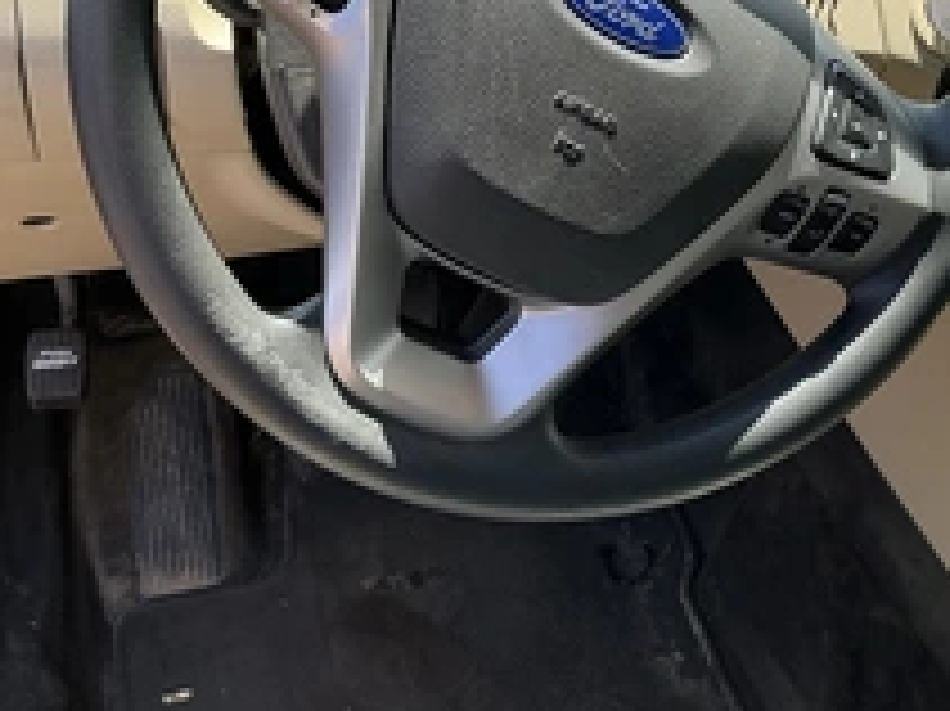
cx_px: 567
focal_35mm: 53
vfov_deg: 26.5
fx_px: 1454
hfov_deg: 36.1
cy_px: 63
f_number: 1.8
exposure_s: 1/181
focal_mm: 3
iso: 25
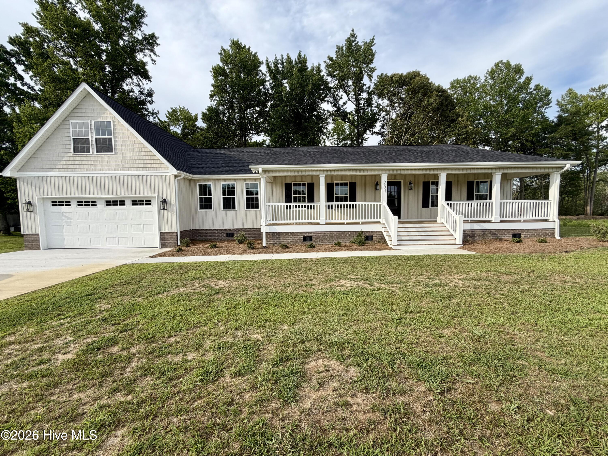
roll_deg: +1.4
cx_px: 304
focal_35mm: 14
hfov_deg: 102.1
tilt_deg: -3.6
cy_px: 228
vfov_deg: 85.7
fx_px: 246
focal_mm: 2.22
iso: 40
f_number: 2.2
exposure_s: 1/770
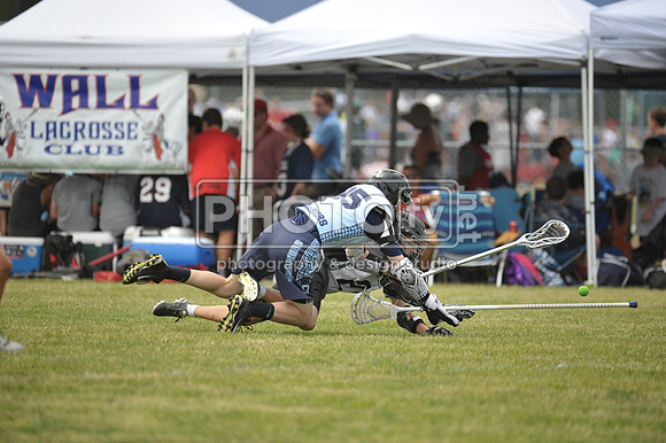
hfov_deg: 5.2
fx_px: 7395
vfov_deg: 3.4
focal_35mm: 400
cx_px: 333
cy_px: 222
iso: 800
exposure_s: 1/2000
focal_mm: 400
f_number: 4
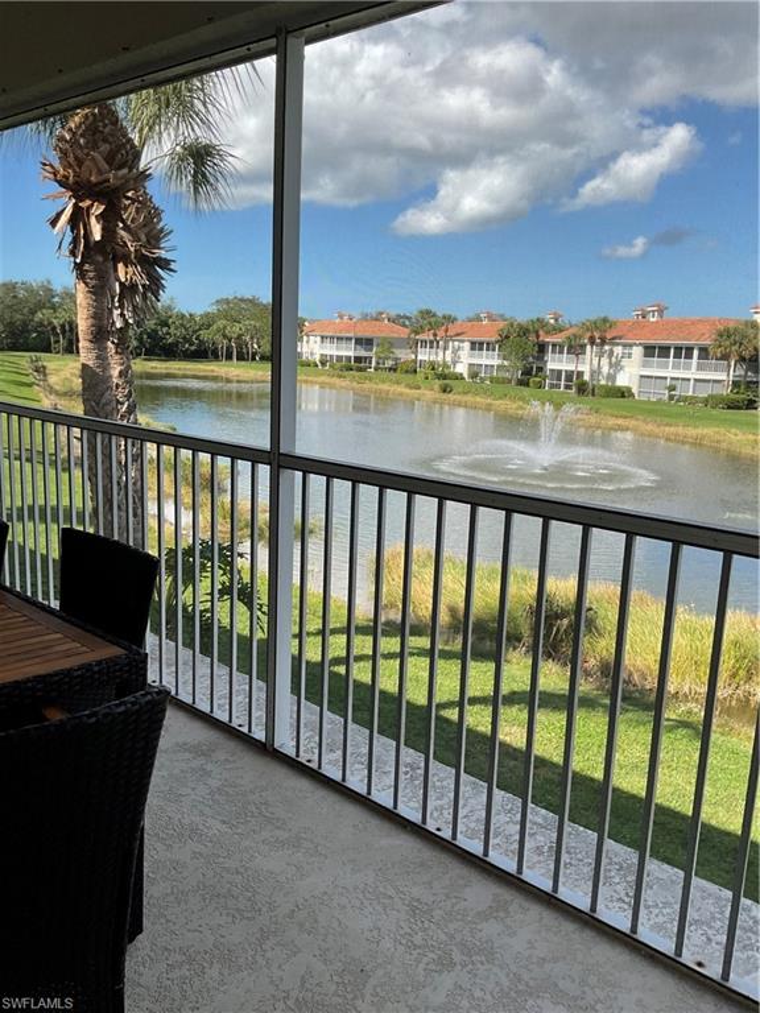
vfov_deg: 61.7
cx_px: 380
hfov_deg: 48.2
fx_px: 849
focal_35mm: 29
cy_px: 506
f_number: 1.8
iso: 16
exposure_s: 1/978
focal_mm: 3
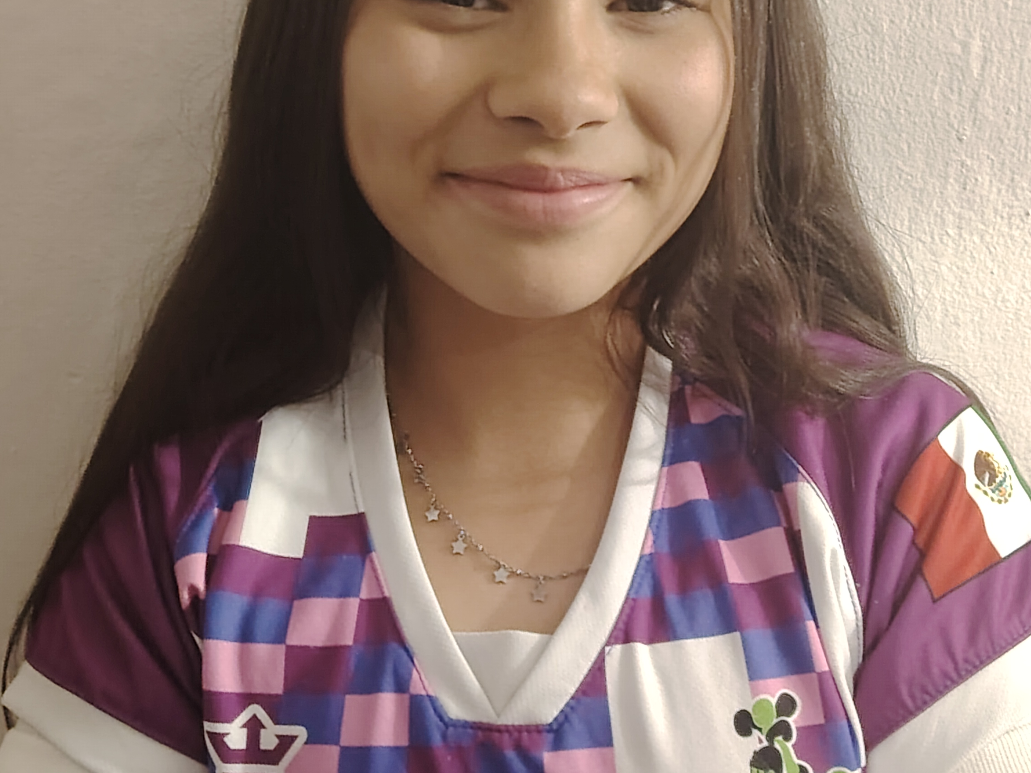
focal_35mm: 63
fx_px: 1876
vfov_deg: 23.2
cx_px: 516
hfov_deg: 30.7
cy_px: 240
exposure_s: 1/25
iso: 3203
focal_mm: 5.25
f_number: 1.75
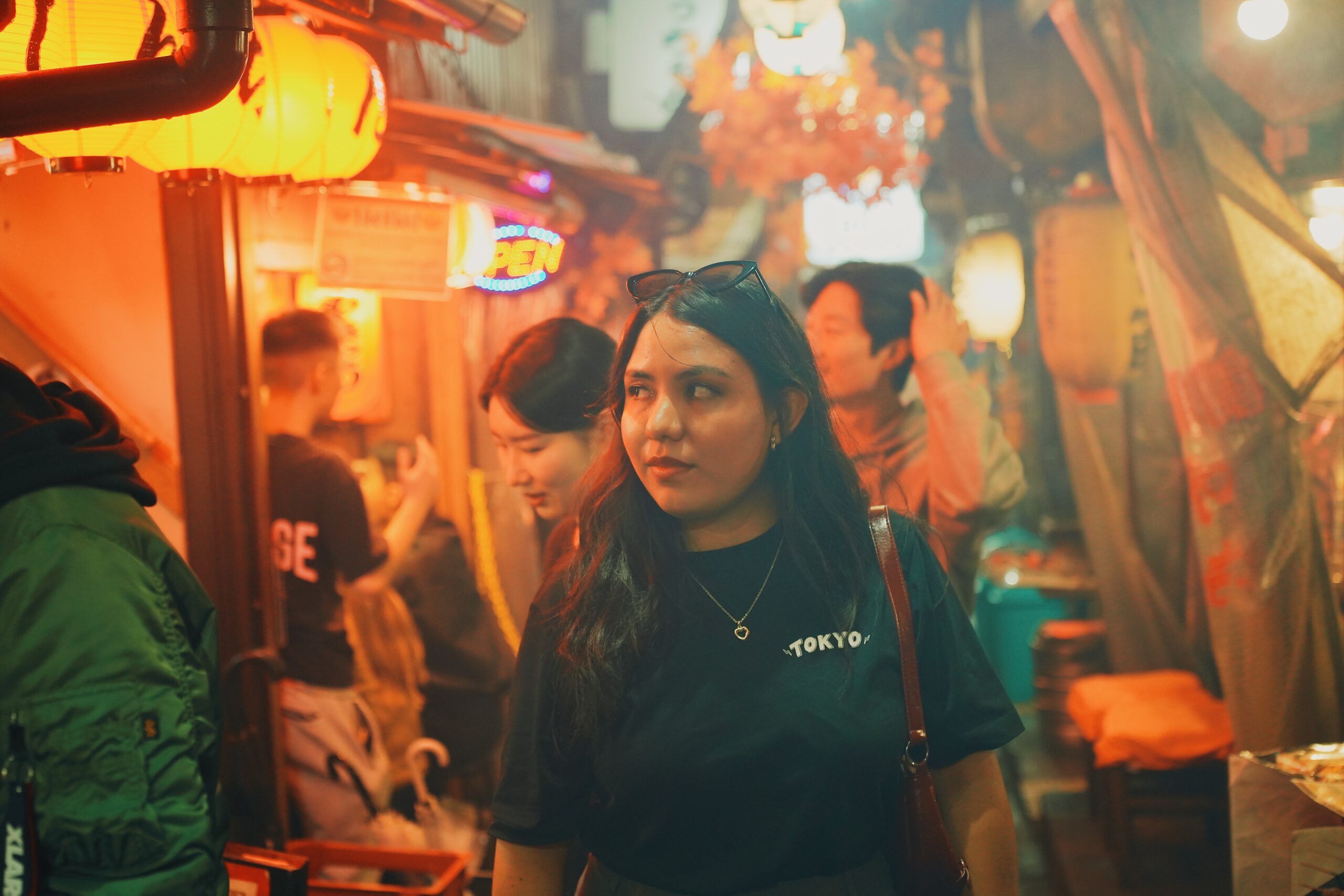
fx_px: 1755
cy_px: 448
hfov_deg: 41.9
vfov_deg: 28.7
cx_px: 672
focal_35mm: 47
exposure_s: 1/160
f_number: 2.8
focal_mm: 47
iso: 2000
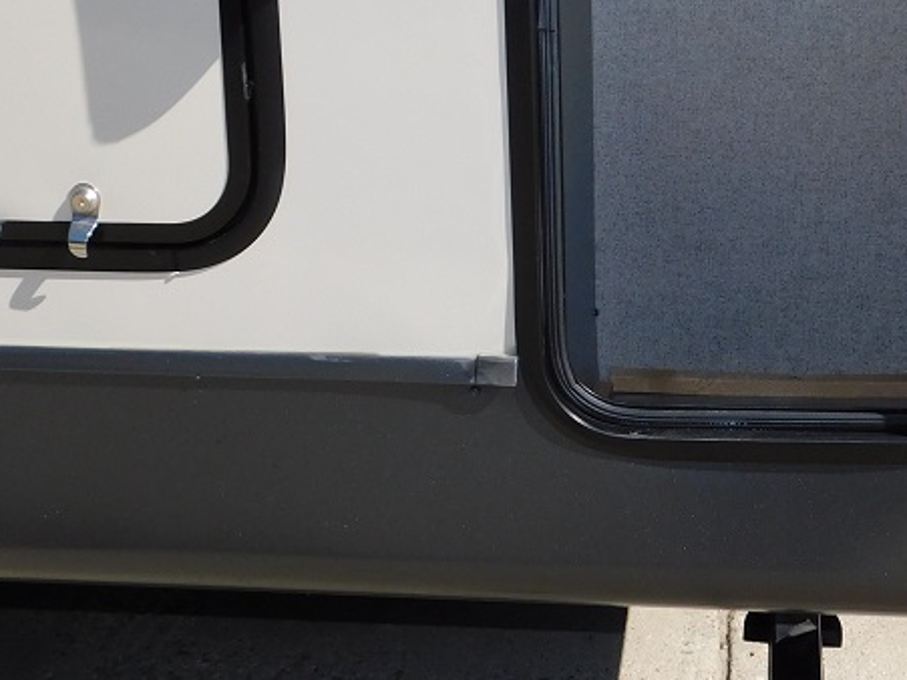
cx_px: 688
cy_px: 101
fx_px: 1336
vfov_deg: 27.7
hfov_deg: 36.6
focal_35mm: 51
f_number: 3
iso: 125
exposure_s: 1/1250
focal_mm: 4
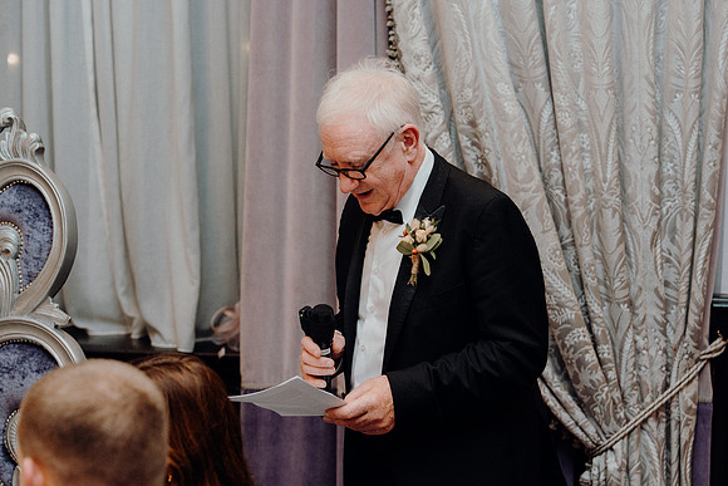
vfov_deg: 19.5
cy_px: 243
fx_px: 1416
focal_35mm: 70
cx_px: 364
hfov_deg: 28.8
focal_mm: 70
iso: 2500
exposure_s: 1/160
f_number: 4
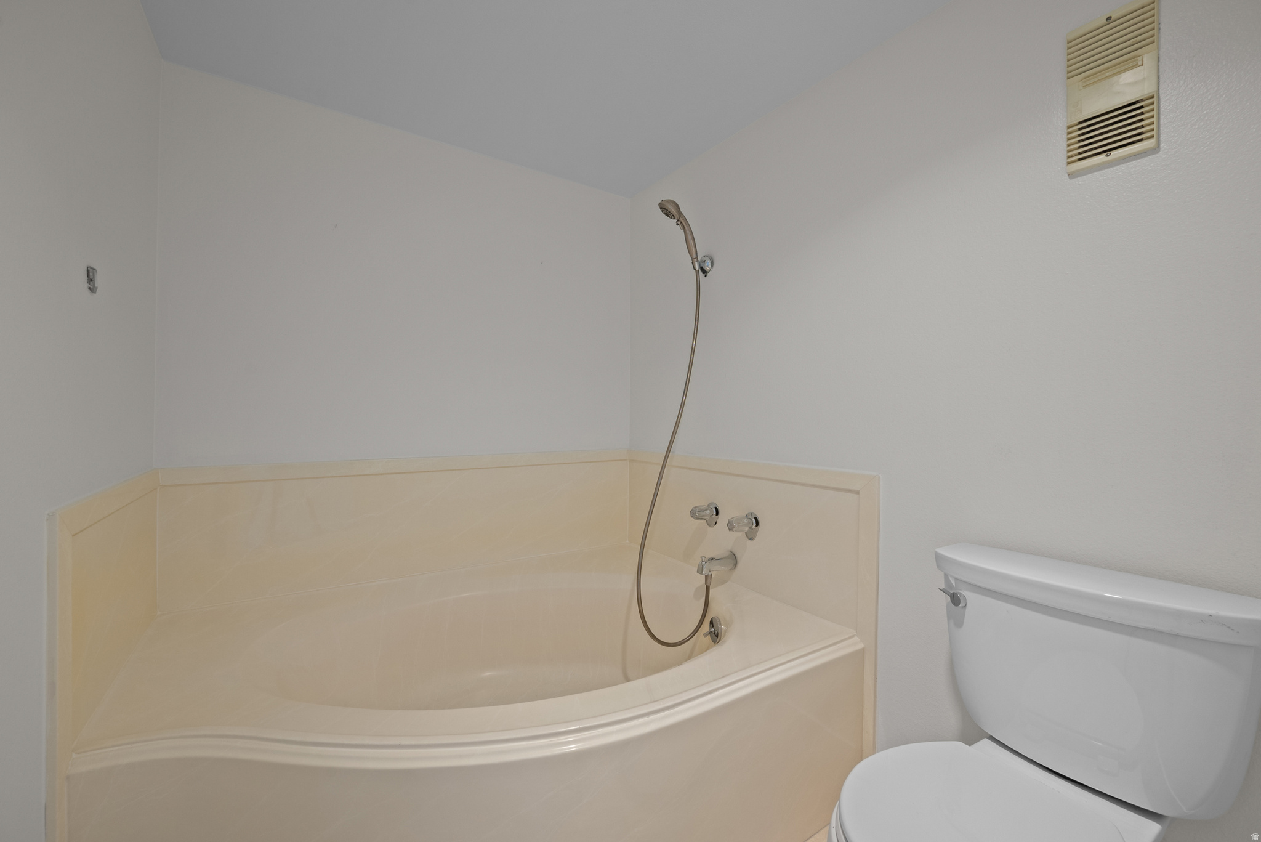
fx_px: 491
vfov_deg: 81.3
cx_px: 630
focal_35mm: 14
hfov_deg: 104.2
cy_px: 421
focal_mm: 14
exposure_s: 1/2.5
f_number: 8
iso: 500
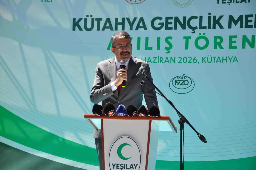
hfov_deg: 13.1
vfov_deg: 8.7
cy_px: 85
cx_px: 128
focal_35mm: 158
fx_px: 1119
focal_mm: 105
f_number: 8
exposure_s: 1/250
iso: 200
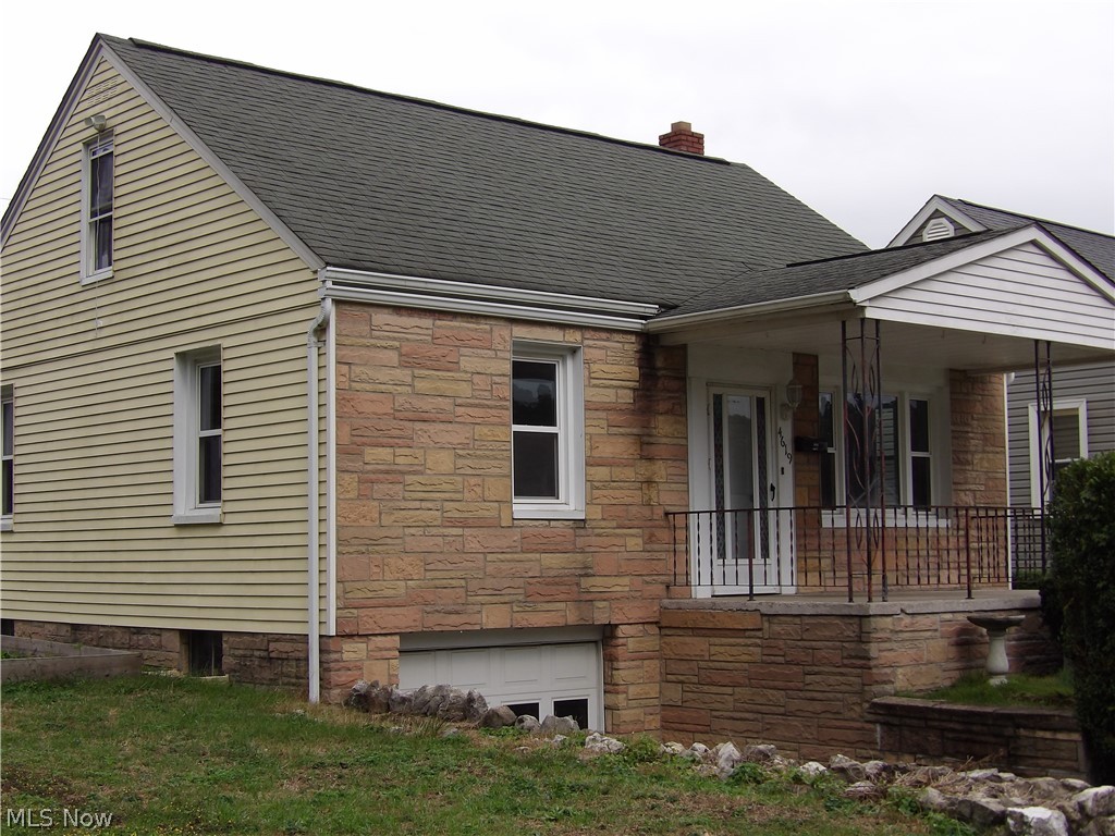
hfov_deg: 36.2
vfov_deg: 27.5
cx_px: 558
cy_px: 418
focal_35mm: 53
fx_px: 1707
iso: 100
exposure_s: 1/404
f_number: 3.9
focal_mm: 9.5
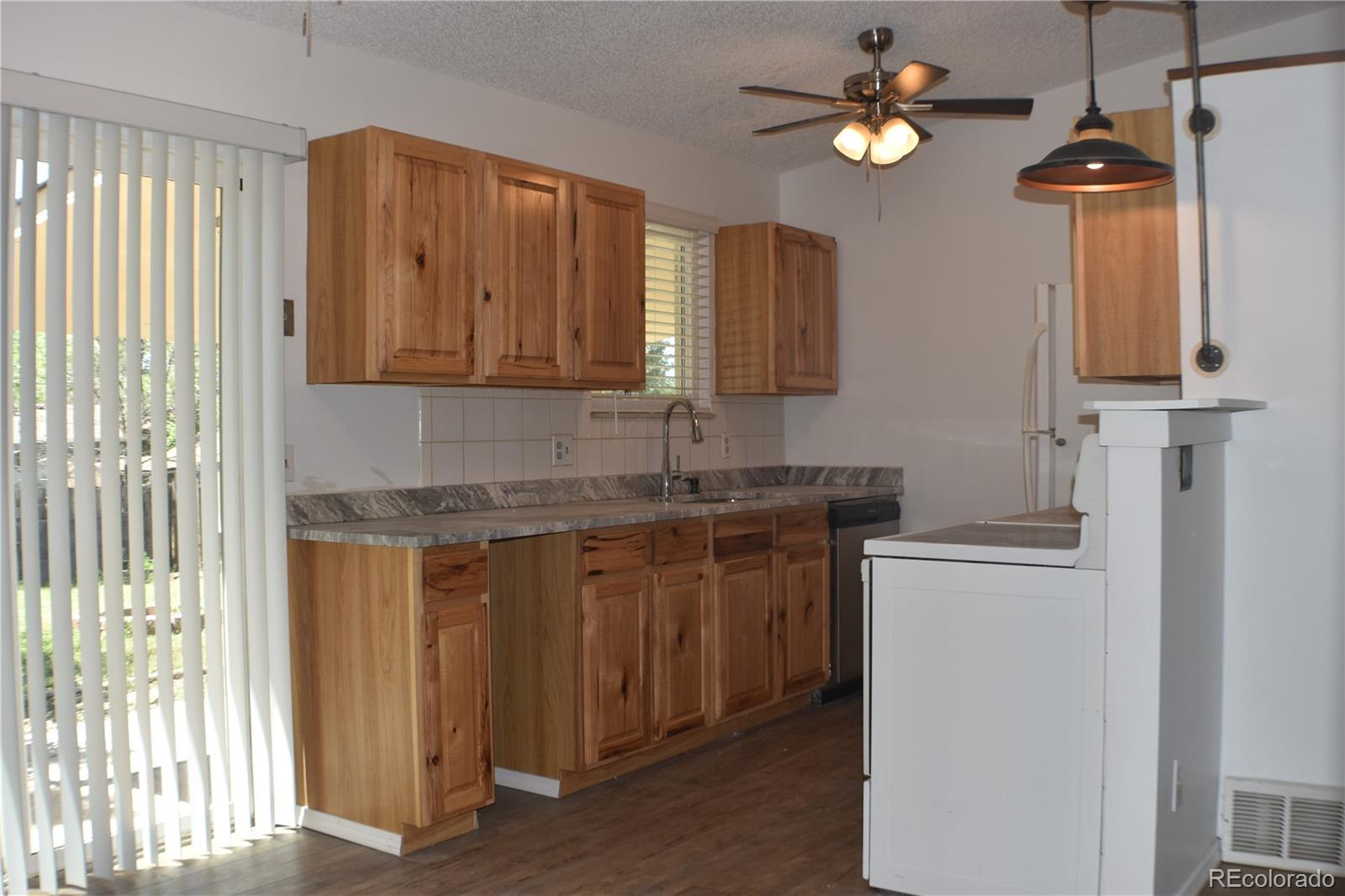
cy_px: 448
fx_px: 1681
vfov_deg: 29.9
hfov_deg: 43.6
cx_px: 672
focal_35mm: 45
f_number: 5.6
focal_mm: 30
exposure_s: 1/125
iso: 200
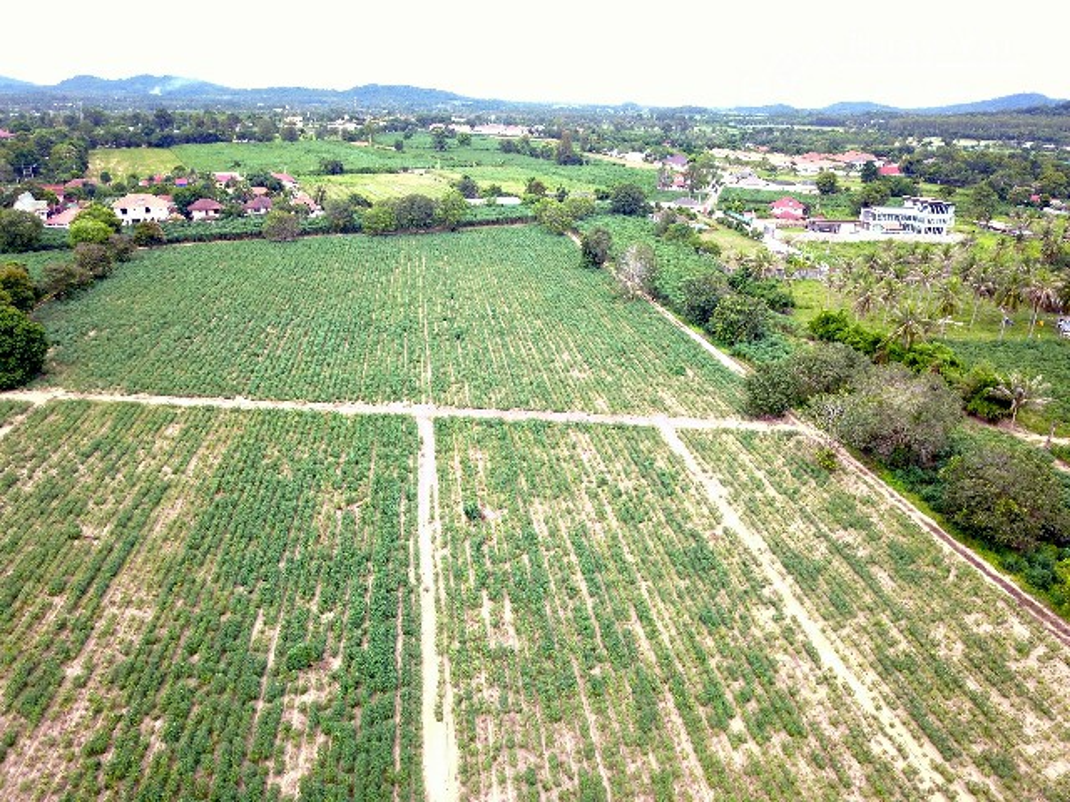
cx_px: 535
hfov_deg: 67.3
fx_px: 804
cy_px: 401
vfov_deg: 53.1
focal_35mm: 26
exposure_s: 1/156
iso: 100
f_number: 2.2
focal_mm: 4.73
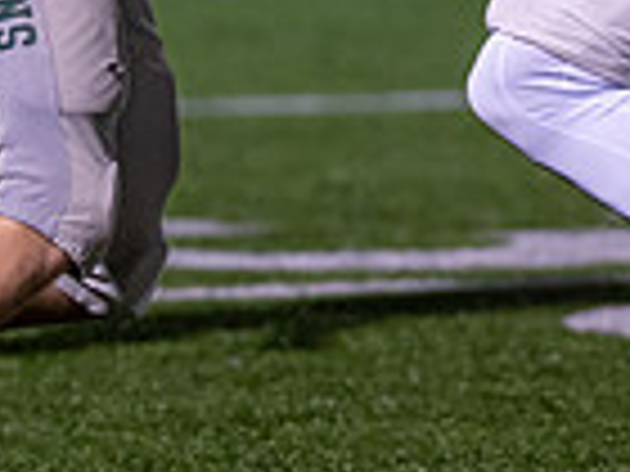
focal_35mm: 874
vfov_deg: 1.7
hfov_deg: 2.3
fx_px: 15907
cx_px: 521
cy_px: -259
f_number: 1.8
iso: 1000
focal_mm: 135
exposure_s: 1/1250
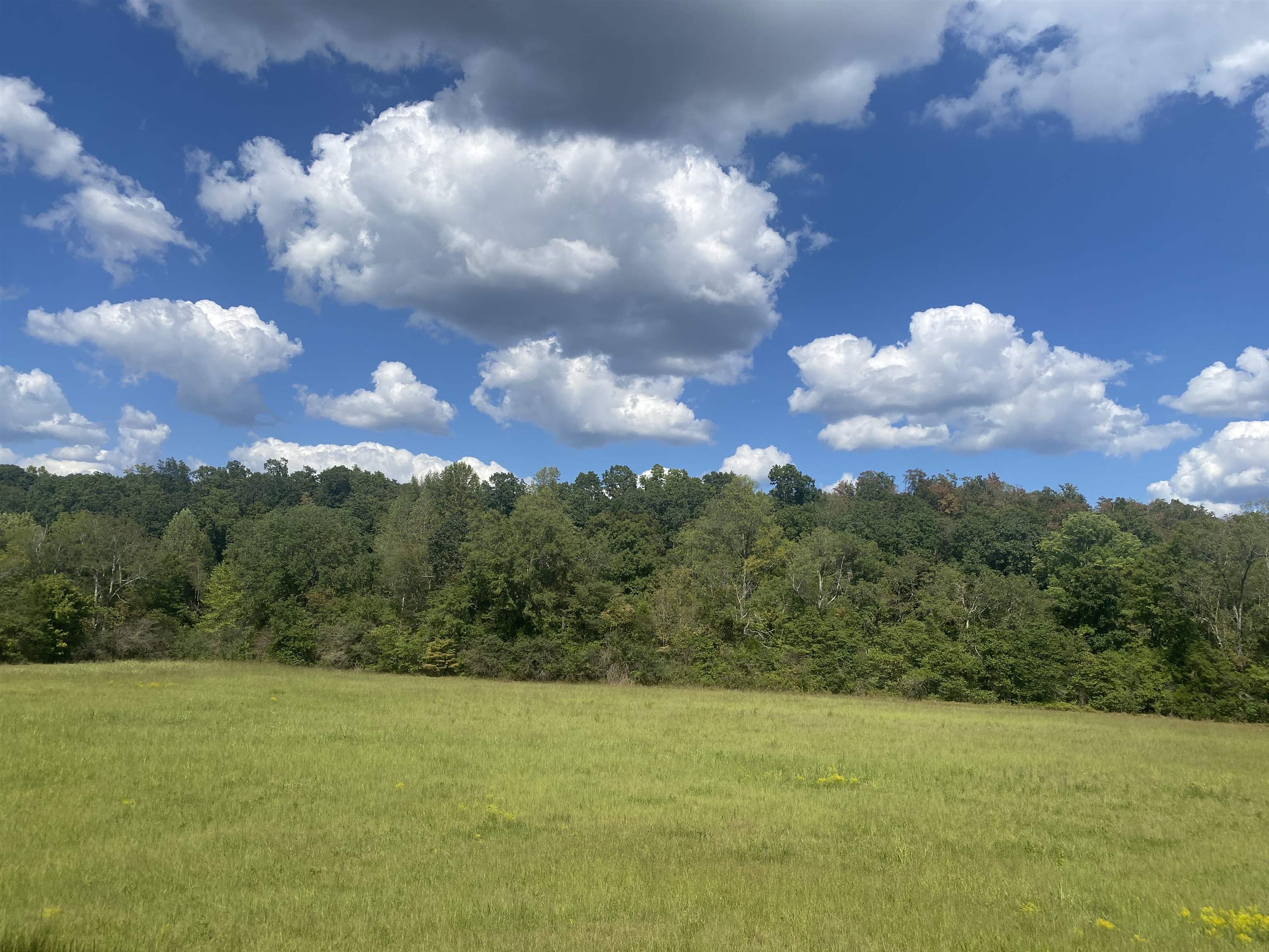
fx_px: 953
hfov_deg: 67.3
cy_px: 476
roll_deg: -2.7
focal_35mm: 26
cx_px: 634
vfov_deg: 53.1
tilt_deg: +9.3
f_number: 1.8
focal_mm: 4.25
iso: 32
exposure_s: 1/4274
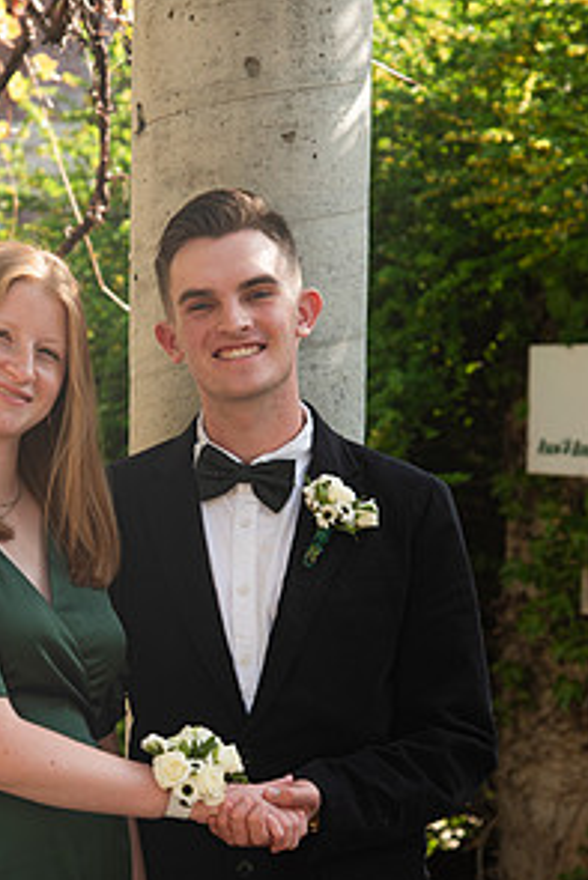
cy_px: 567
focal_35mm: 119
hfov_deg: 11.5
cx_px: 182
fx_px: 2912
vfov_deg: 17.2
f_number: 5
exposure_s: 1/200
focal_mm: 78
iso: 100
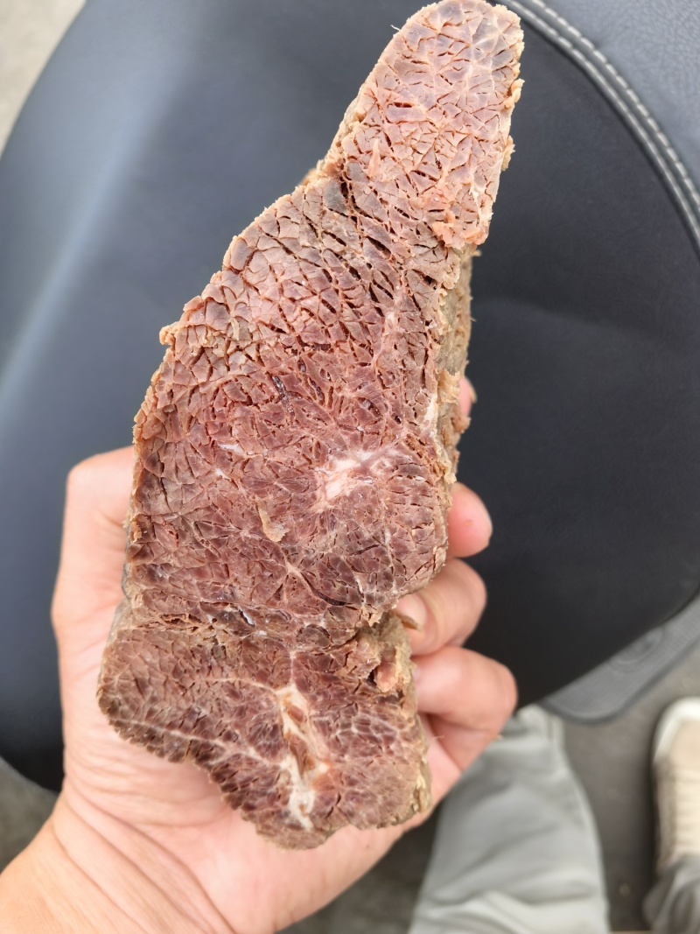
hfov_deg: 51.3
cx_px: 350
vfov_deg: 65.3
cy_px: 467
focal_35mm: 27
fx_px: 728
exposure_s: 1/313
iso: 50
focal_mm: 6.35
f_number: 2.8
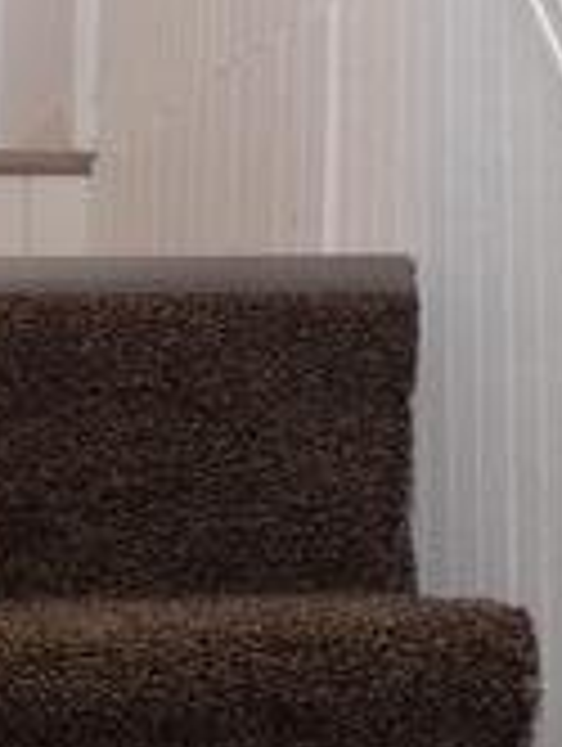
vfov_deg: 15.0
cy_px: -158
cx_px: 9
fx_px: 2742
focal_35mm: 127
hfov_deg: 11.6
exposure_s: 1/40
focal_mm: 4.12
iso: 64
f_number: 2.4
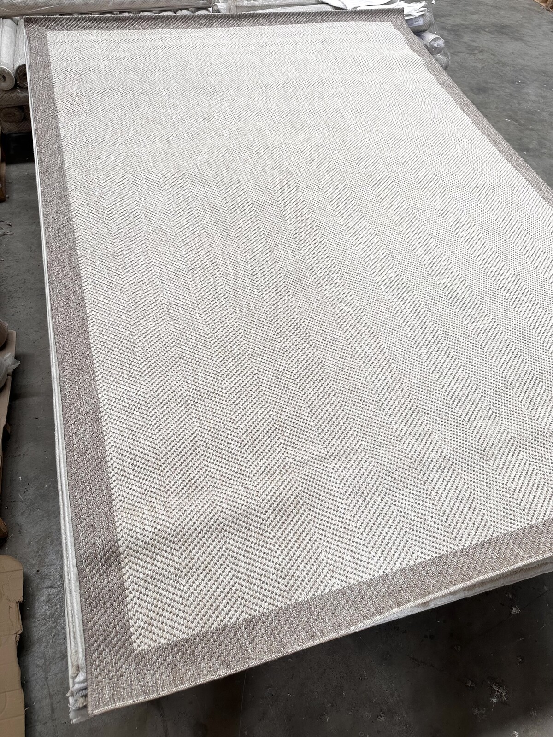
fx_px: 511
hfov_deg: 56.8
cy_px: 368
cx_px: 276
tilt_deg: -49.0
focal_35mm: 24
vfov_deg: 71.6
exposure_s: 1/121
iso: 64
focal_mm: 6.86
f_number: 1.78
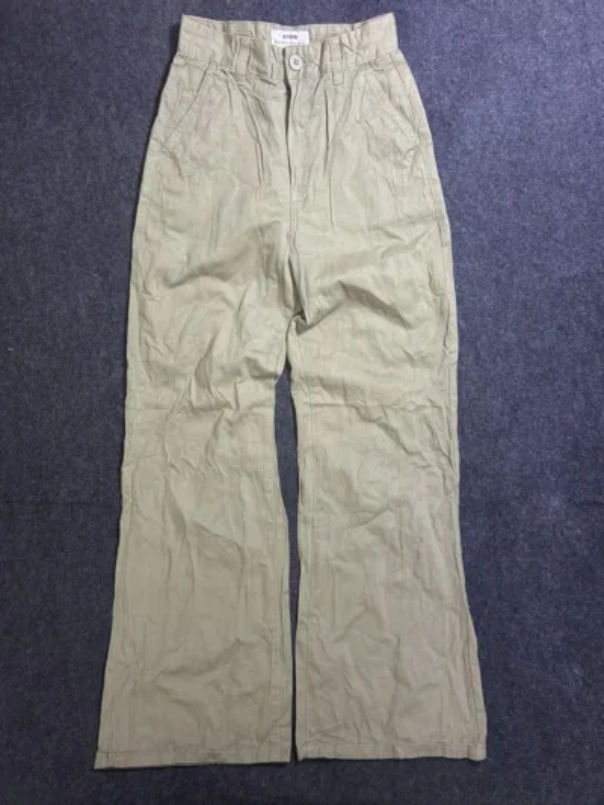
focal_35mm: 26
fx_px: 605
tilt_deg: -68.1
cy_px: 402
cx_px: 302
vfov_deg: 67.3
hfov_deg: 53.1
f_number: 1.5
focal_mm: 5.7
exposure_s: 1/50
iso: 160
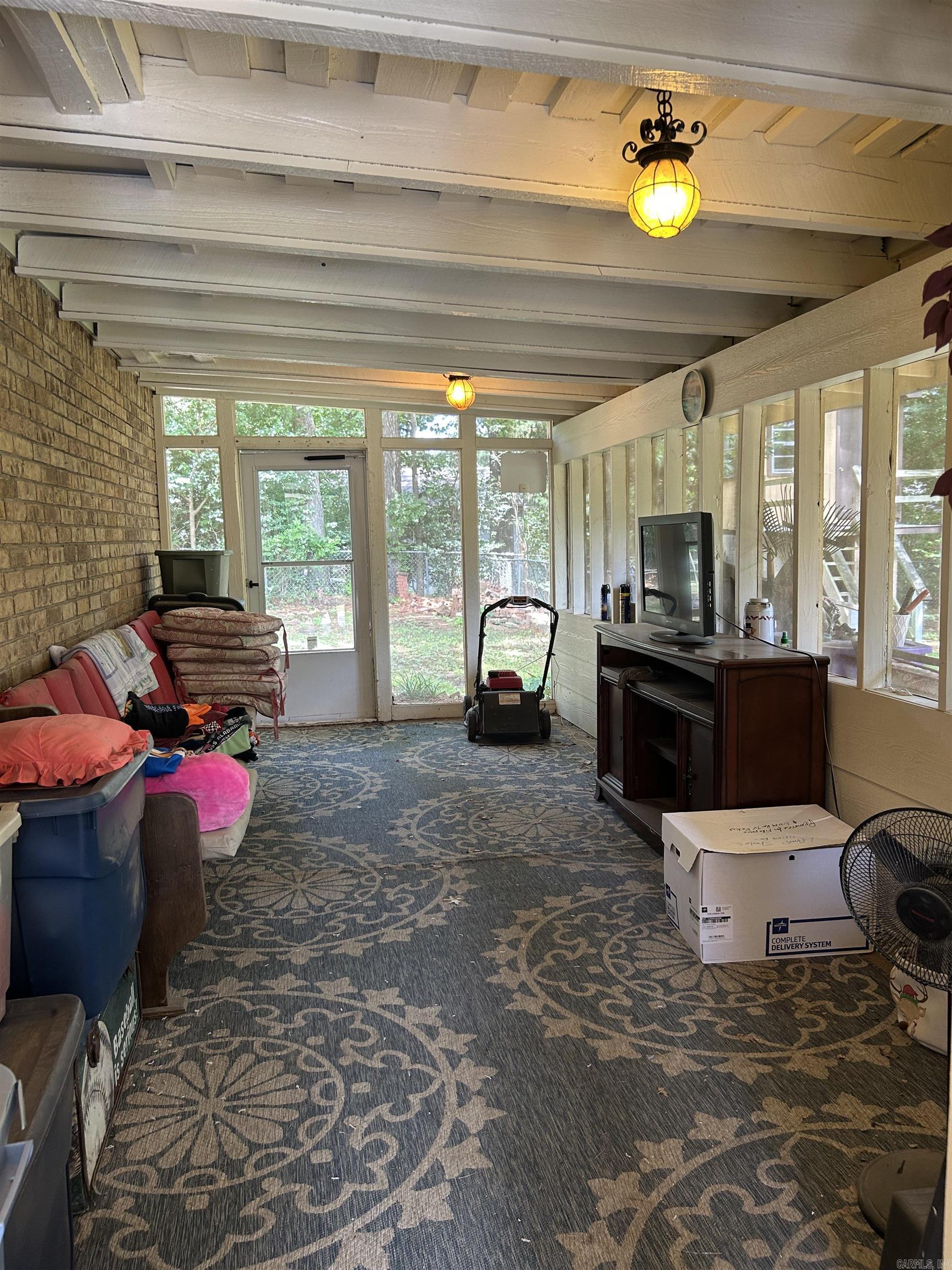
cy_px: 635
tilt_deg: -5.9
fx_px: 953
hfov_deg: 53.1
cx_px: 476
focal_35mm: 26
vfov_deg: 67.3
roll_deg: +1.2
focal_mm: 5.7
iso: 80
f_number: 1.5
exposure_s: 1/60
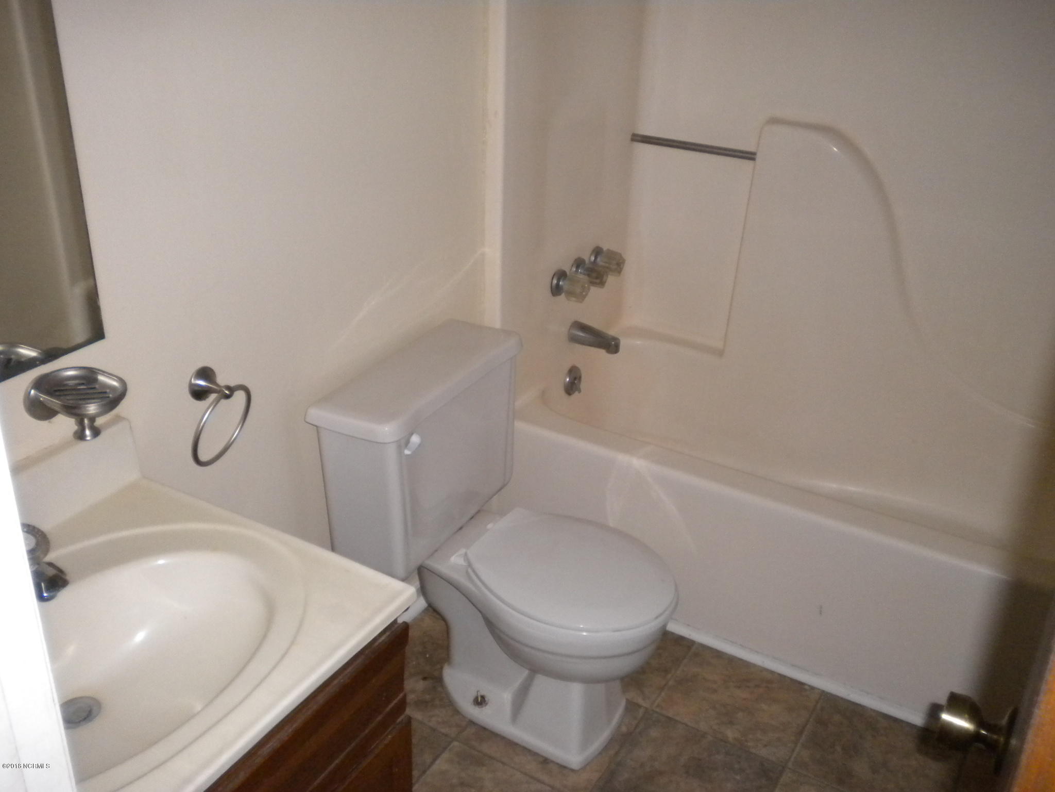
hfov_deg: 52.6
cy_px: 396
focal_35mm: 35
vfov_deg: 40.7
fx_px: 1067
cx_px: 528
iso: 400
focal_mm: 6.3
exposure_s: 1/30
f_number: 3.1
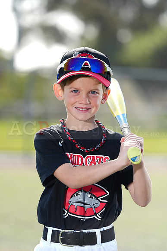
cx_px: 84
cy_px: 126
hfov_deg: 6.9
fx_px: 1391
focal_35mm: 200
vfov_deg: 10.3
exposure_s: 1/250
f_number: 4.5
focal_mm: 200
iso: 64
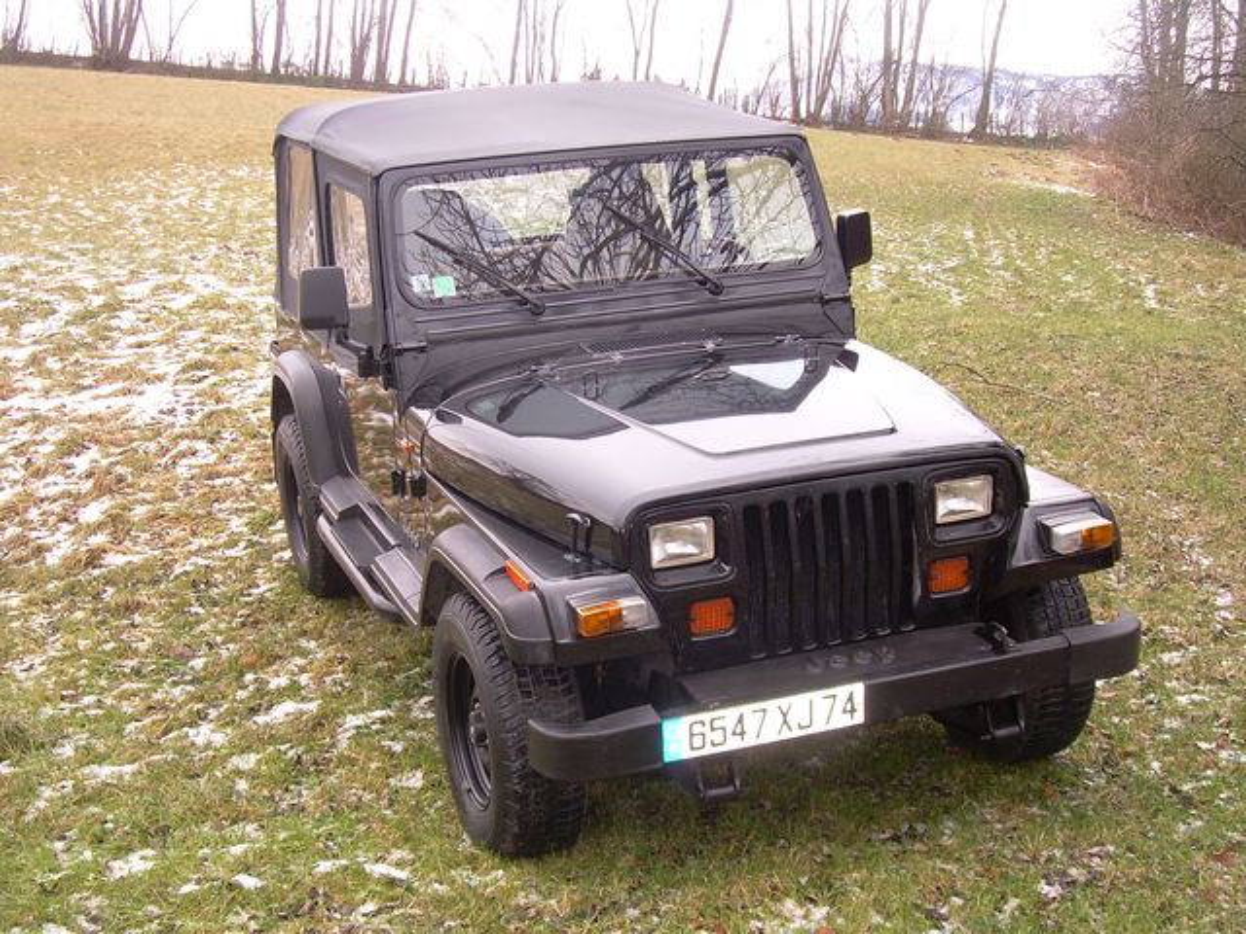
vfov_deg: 29.1
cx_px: 623
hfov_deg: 38.2
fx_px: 1800
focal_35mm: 50
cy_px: 467
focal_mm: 8.3
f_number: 3.1
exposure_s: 1/30
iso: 50
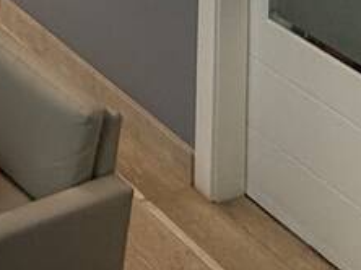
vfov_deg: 11.1
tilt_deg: -1.3
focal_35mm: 91
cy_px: -516
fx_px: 948
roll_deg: -0.2
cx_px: -389
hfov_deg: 16.0
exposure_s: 1/180
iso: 64
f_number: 2.2
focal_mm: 2.22
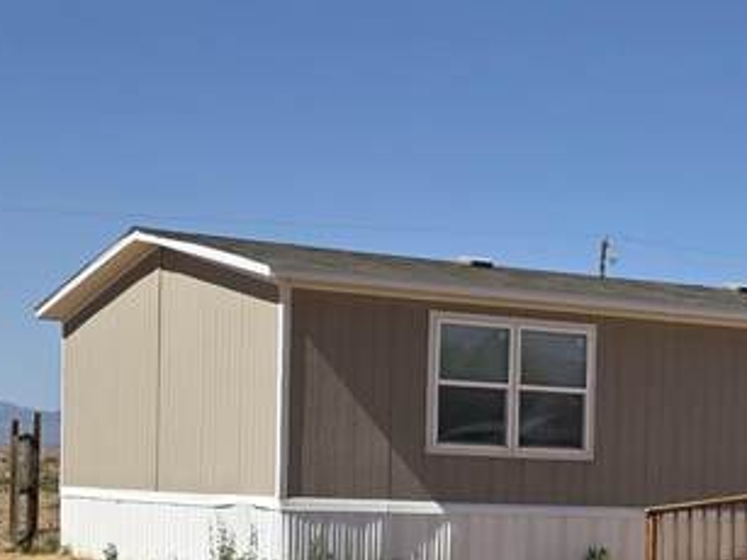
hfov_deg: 20.1
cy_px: 601
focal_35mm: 96
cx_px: 664
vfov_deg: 15.0
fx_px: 2071
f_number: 1.7
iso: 64
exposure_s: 1/7944
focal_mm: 6.25
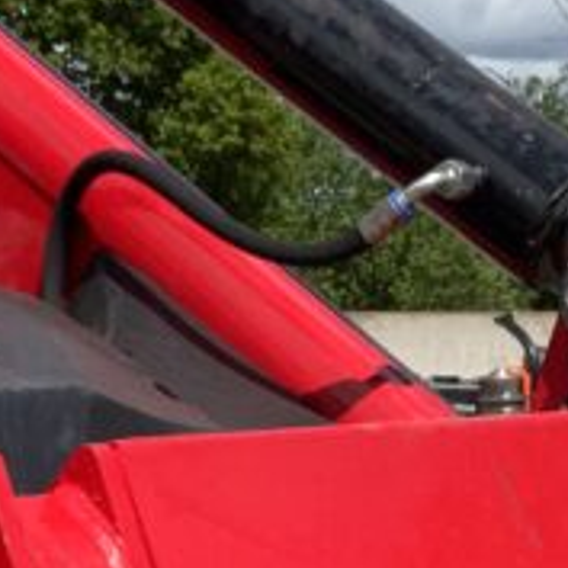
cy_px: 703
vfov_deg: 11.5
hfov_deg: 11.8
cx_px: 286
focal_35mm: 148
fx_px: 2748
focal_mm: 3
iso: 16
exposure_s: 1/1912
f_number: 1.8
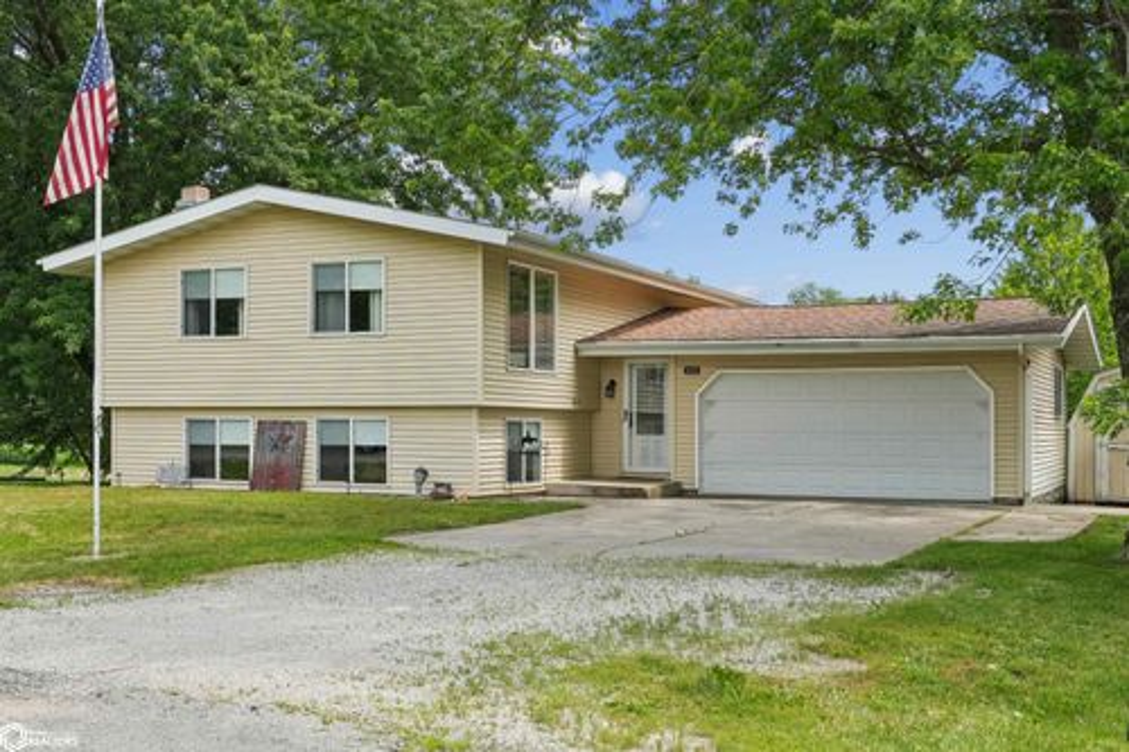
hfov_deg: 46.4
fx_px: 1317
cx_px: 564
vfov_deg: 31.9
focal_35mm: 42
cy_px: 376
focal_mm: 28
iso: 400
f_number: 9
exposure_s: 1/640
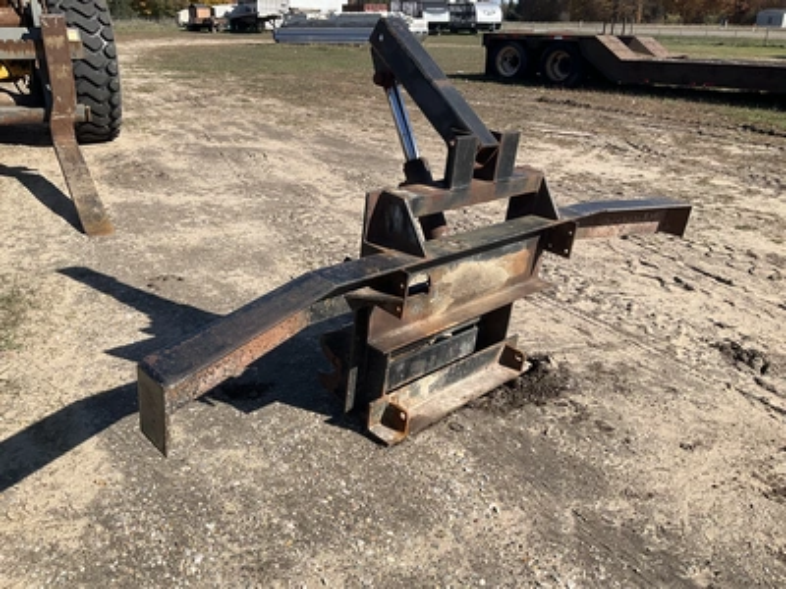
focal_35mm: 29
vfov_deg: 48.2
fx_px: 658
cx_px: 393
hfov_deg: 61.7
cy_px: 294
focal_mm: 3
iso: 25
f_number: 1.8
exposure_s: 1/1626
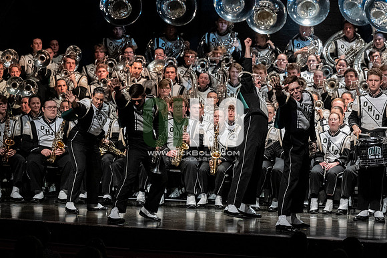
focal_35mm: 210
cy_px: 129
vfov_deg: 6.5
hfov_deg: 9.8
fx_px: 2256
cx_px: 194
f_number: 4
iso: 4000
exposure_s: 1/500
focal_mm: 140
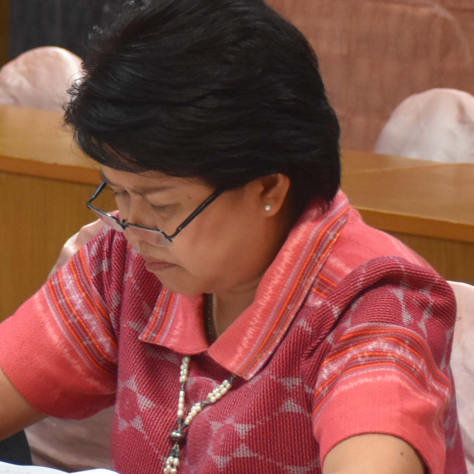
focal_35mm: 213
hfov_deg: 7.9
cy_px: 98
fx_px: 3300
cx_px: -440
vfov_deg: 8.2
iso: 1000
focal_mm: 40
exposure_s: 1/60
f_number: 4.5
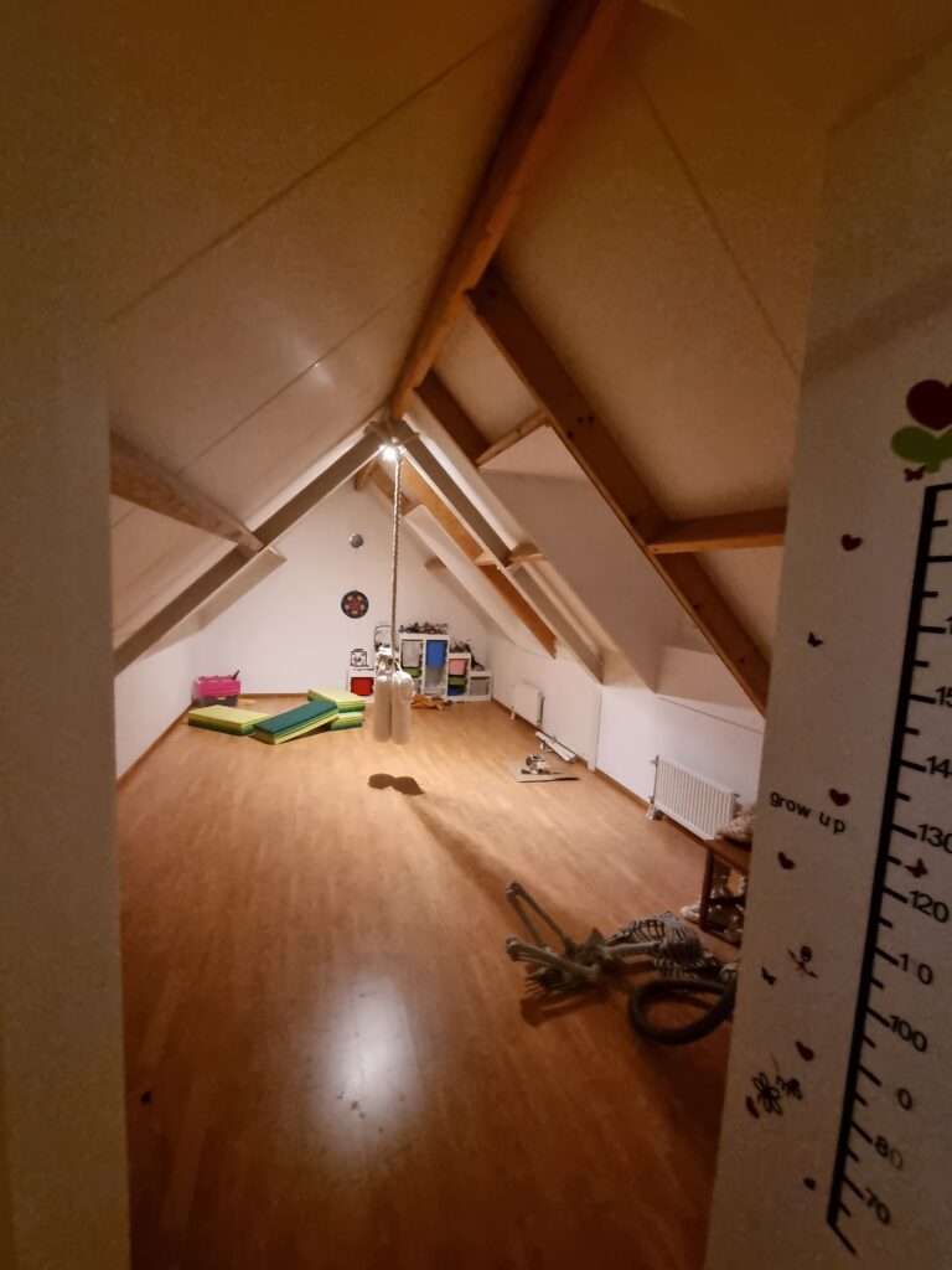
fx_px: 477
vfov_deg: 106.2
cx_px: 476
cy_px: 635
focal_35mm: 13
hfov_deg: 89.9
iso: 640
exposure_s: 1/25
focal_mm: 2.2
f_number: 2.2
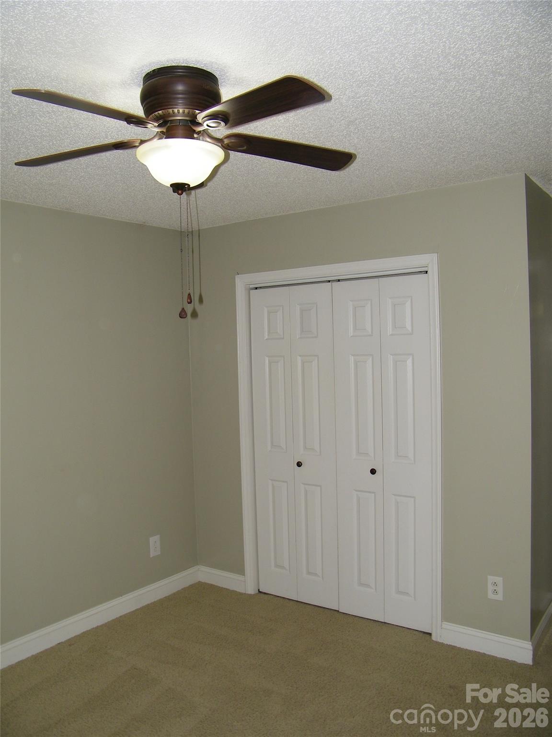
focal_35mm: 28
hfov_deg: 49.7
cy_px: 368
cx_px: 276
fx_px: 595
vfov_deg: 63.4
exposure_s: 1/30
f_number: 3.5
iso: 80
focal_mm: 5
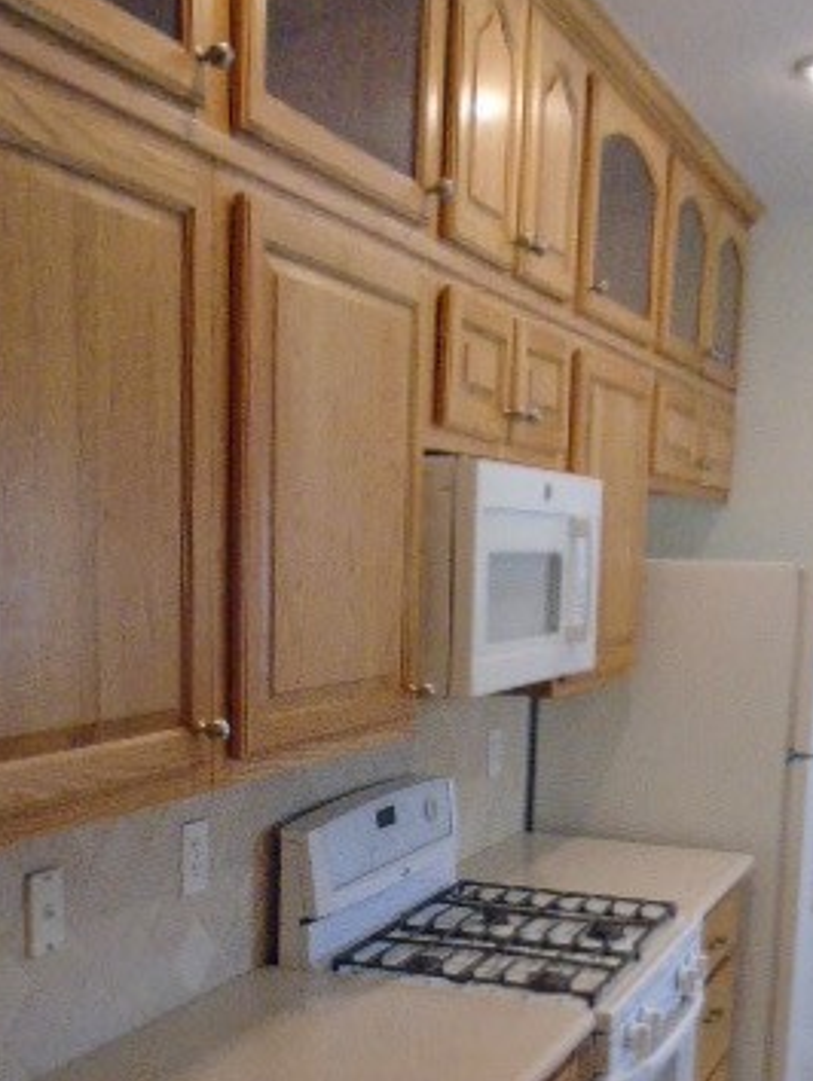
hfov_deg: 30.9
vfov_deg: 39.1
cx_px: 364
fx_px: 1470
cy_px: 840
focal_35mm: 47
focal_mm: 4.6
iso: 800
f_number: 3.2
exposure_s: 1/160
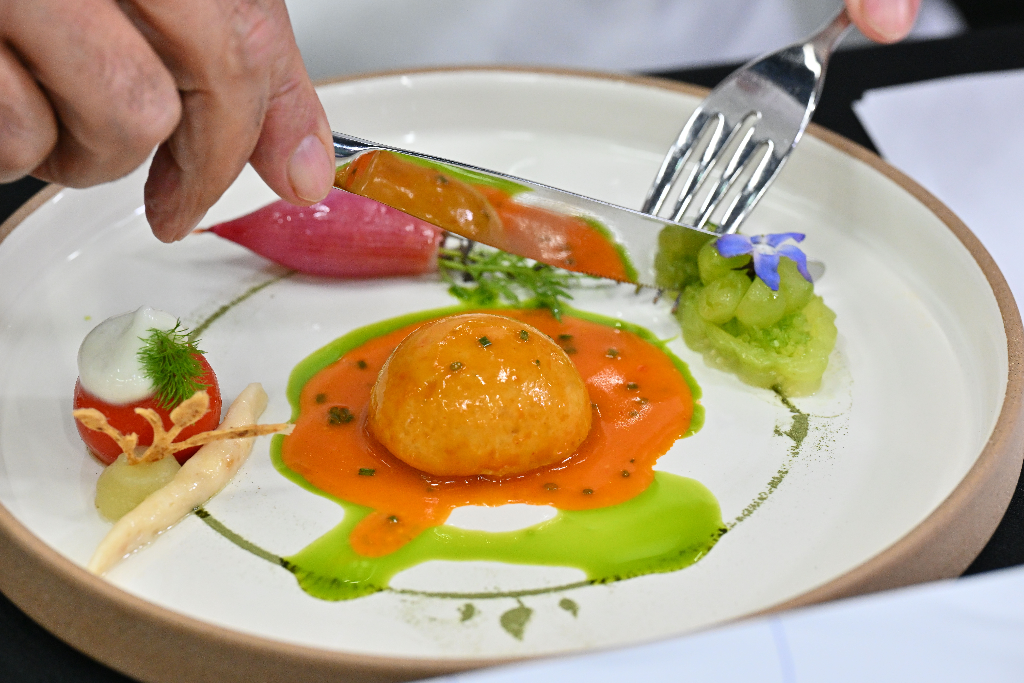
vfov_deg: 7.2
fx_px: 5404
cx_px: 512
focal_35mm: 190
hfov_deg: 10.8
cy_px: 342
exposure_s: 1/160
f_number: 7.1
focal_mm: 190
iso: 2500
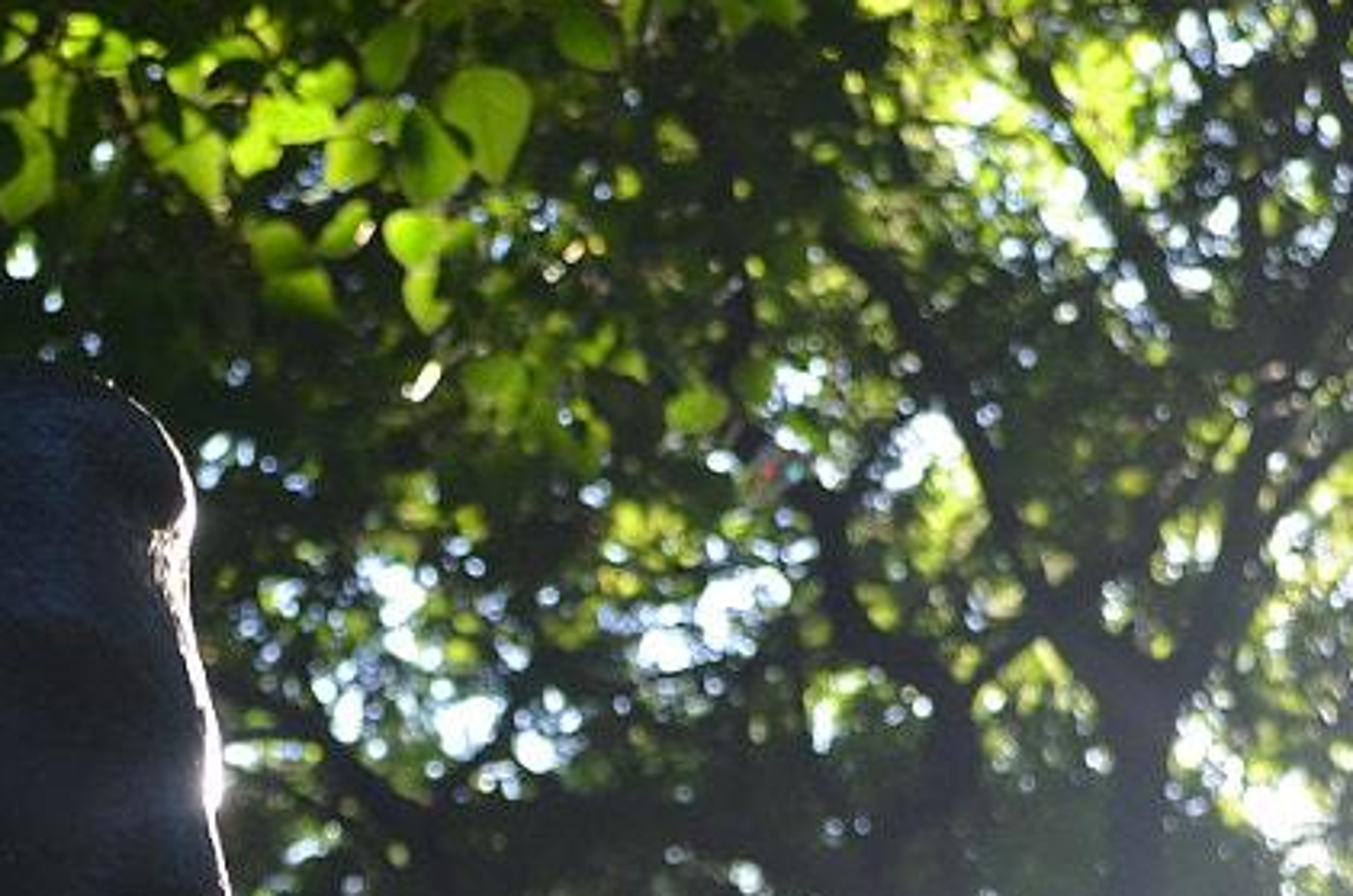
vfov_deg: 7.8
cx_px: 199
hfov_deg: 12.0
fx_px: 6415
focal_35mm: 171
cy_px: 1434
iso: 100
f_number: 4.5
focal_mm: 30
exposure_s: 1/60
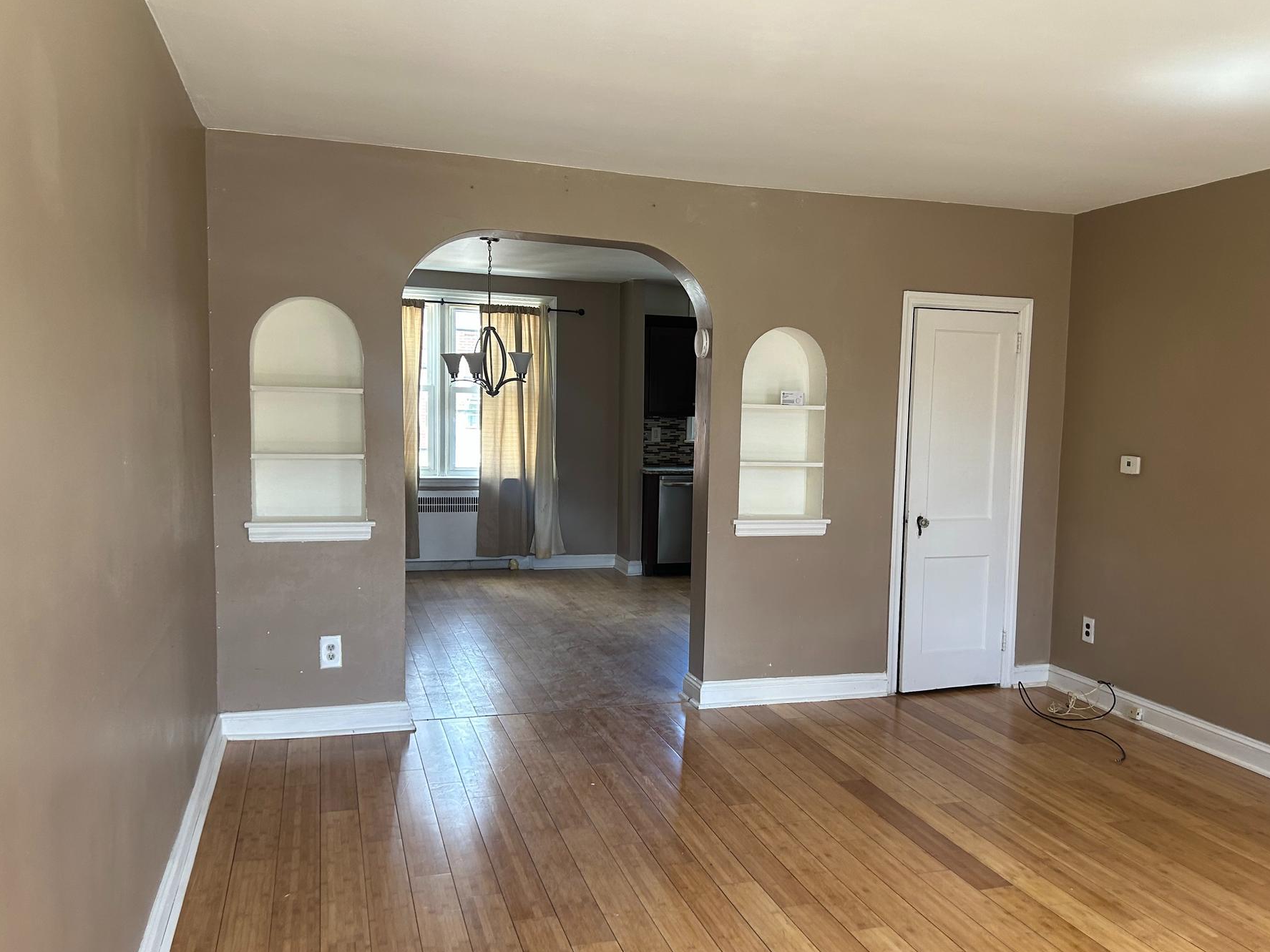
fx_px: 1101
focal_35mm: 30
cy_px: 490
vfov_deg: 46.8
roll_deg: +0.4
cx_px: 705
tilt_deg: -2.8
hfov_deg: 59.8
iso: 100
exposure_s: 1/121
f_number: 1.5
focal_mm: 5.7
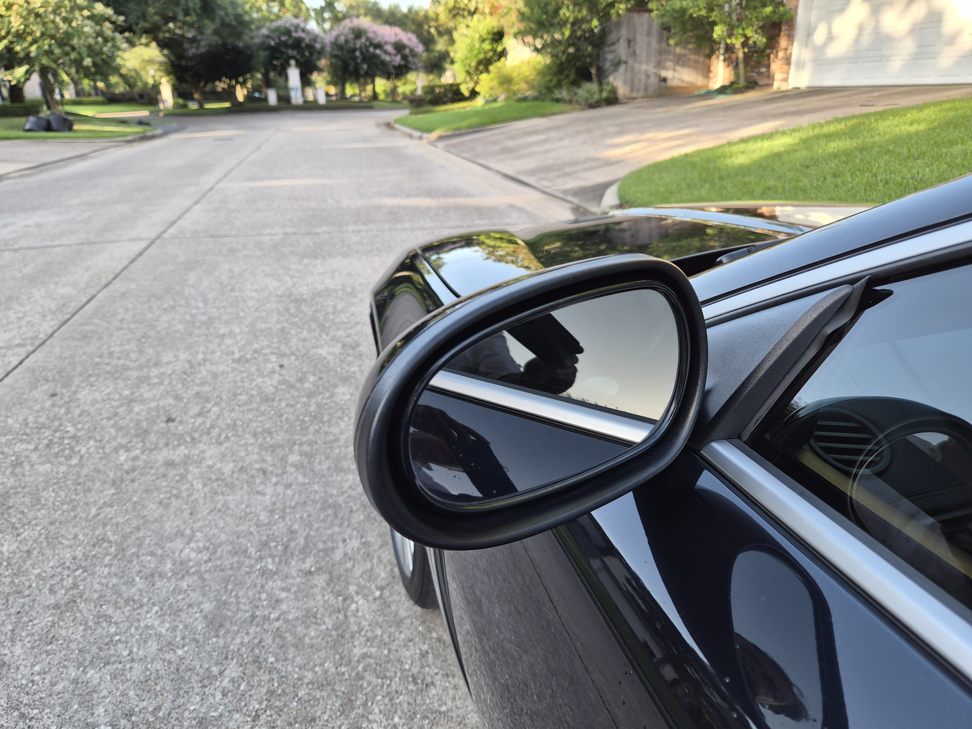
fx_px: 646
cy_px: 364
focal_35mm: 23
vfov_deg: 58.9
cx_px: 486
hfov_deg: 73.9
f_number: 1.8
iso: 32
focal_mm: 5.4
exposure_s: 1/180
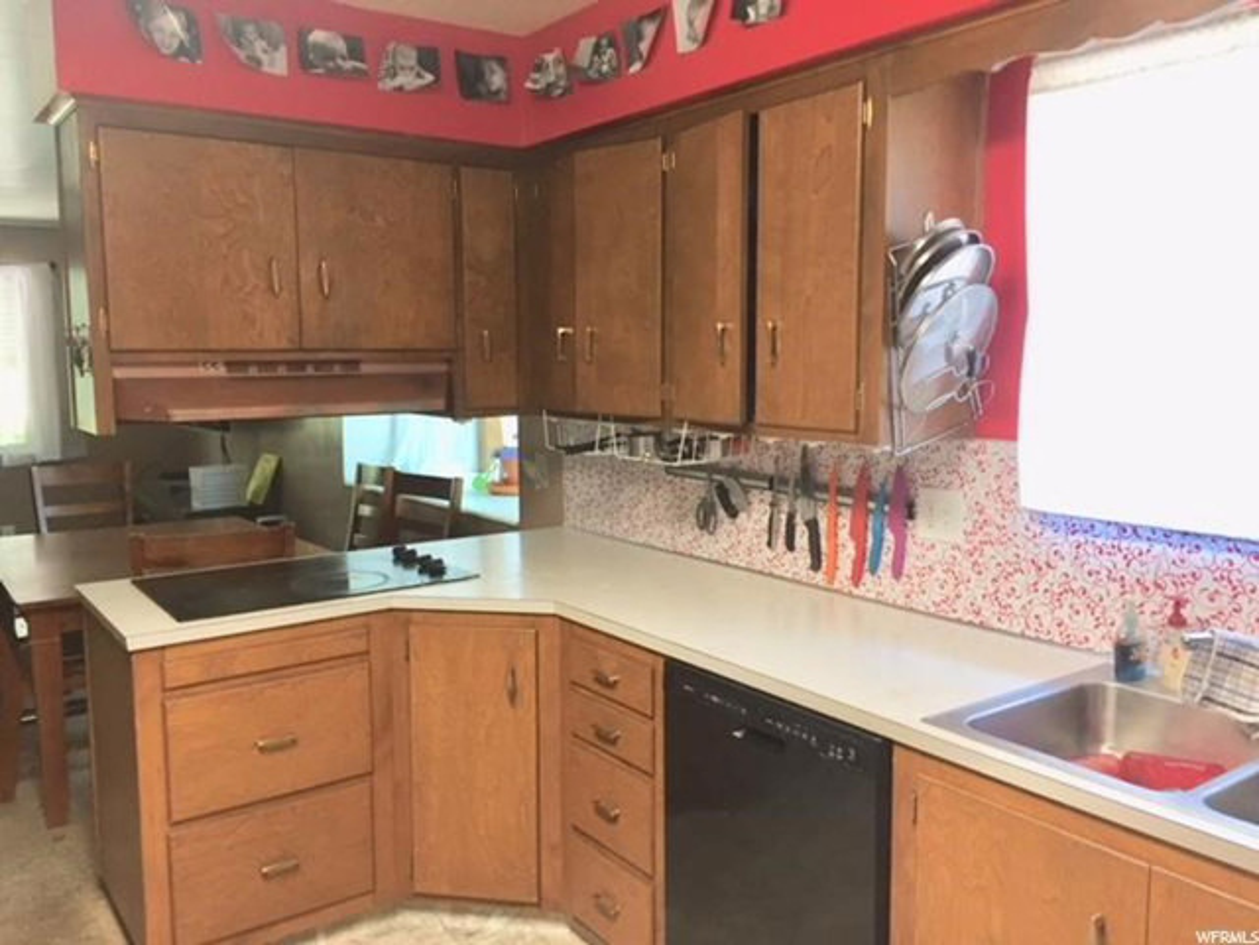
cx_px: 630
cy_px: 472
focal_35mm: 29
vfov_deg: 48.2
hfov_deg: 61.7
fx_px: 1055
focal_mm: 4.15
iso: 100
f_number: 2.2
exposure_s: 1/30
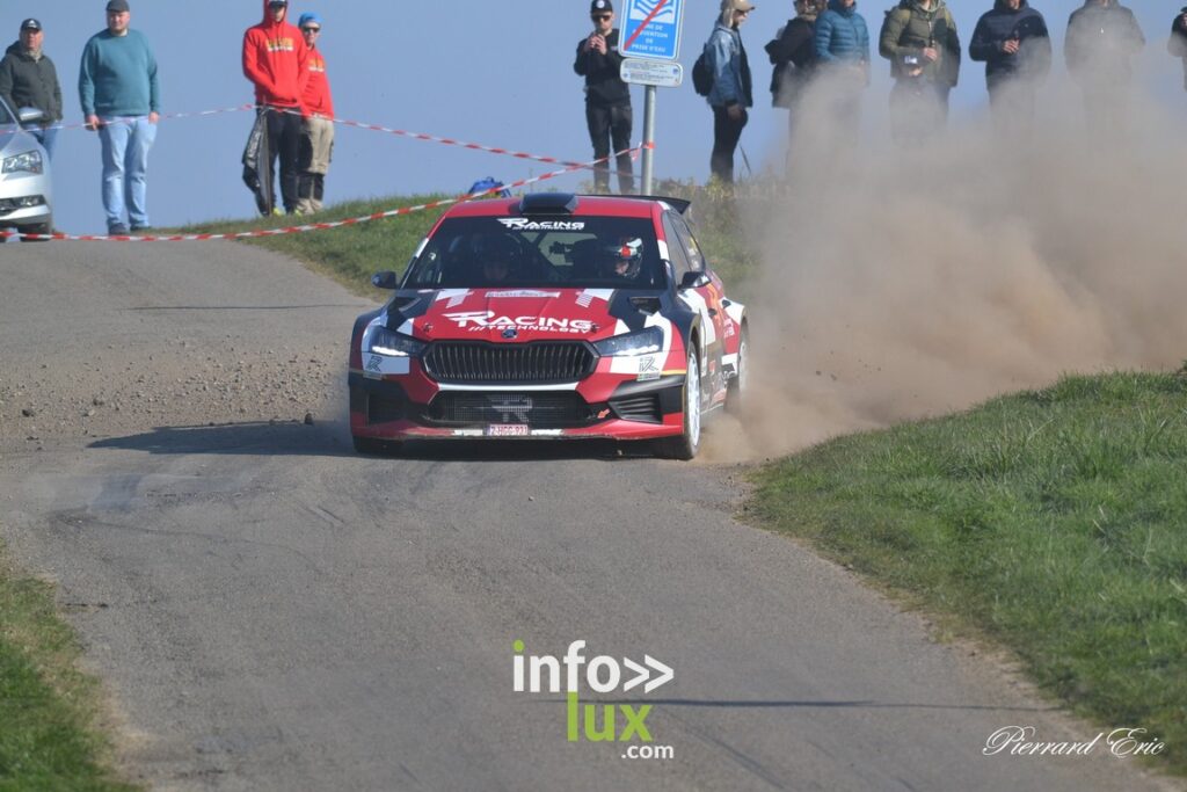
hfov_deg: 5.1
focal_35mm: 405
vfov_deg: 3.4
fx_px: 13355
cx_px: 594
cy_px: 396
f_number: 6.3
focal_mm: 270
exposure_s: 1/1600
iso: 400
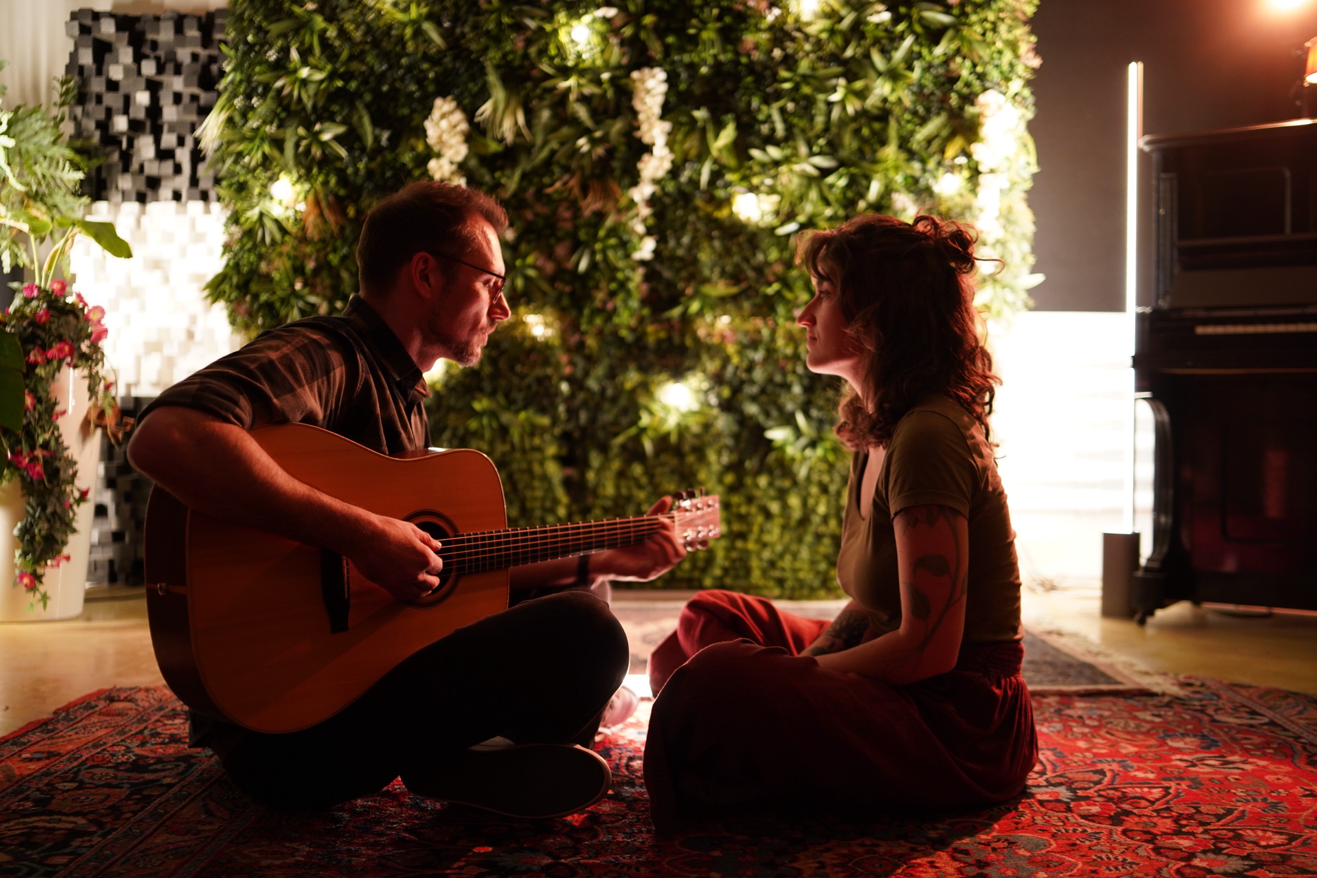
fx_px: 1280
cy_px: 439
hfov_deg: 54.4
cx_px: 658
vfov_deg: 37.9
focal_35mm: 35
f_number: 1.8
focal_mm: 35
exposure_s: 1/25
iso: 640
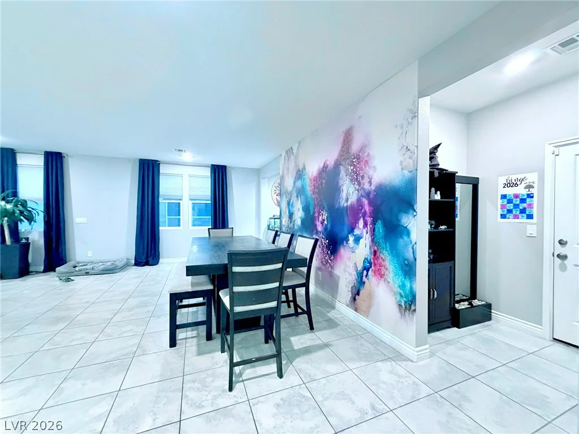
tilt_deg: -0.2
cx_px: 290
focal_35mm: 14
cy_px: 217
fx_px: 234
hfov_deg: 102.1
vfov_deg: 85.7
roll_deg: +0.1
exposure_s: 1/60
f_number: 2.2
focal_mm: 2.22
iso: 640
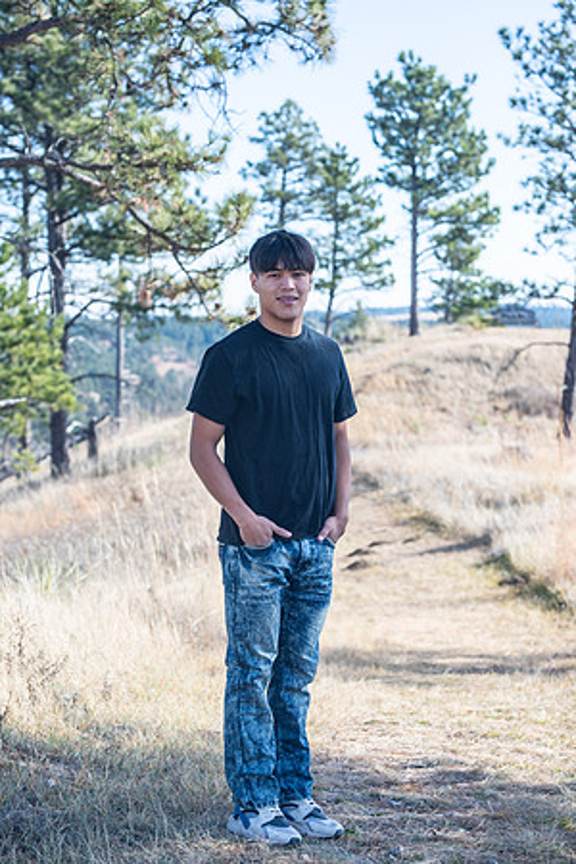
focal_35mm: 85
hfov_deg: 16.1
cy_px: 432
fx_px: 2040
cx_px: 288
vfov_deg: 23.9
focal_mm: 85
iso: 31
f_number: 5
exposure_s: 1/200
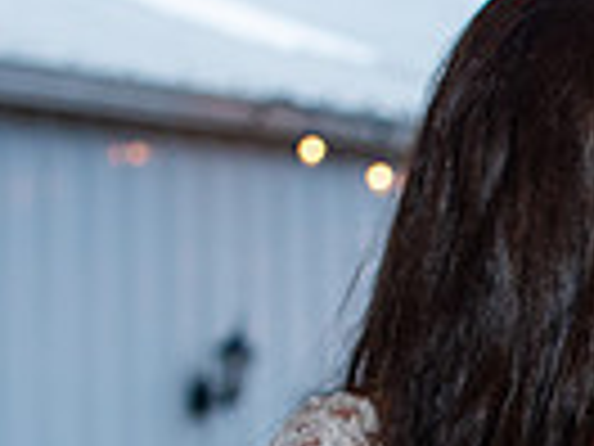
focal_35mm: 212
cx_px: 1084
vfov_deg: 6.9
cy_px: 642
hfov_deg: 8.9
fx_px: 3638
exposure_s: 1/200
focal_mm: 50
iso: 640
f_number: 3.5
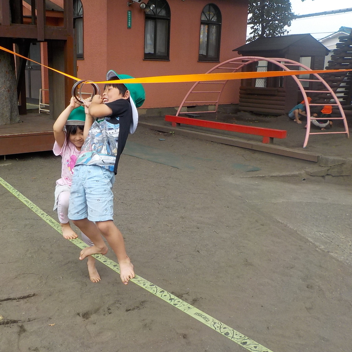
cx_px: 123
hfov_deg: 45.5
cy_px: 174
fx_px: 414
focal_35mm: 36
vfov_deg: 46.0
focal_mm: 4.1
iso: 125
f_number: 3.3
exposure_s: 1/640
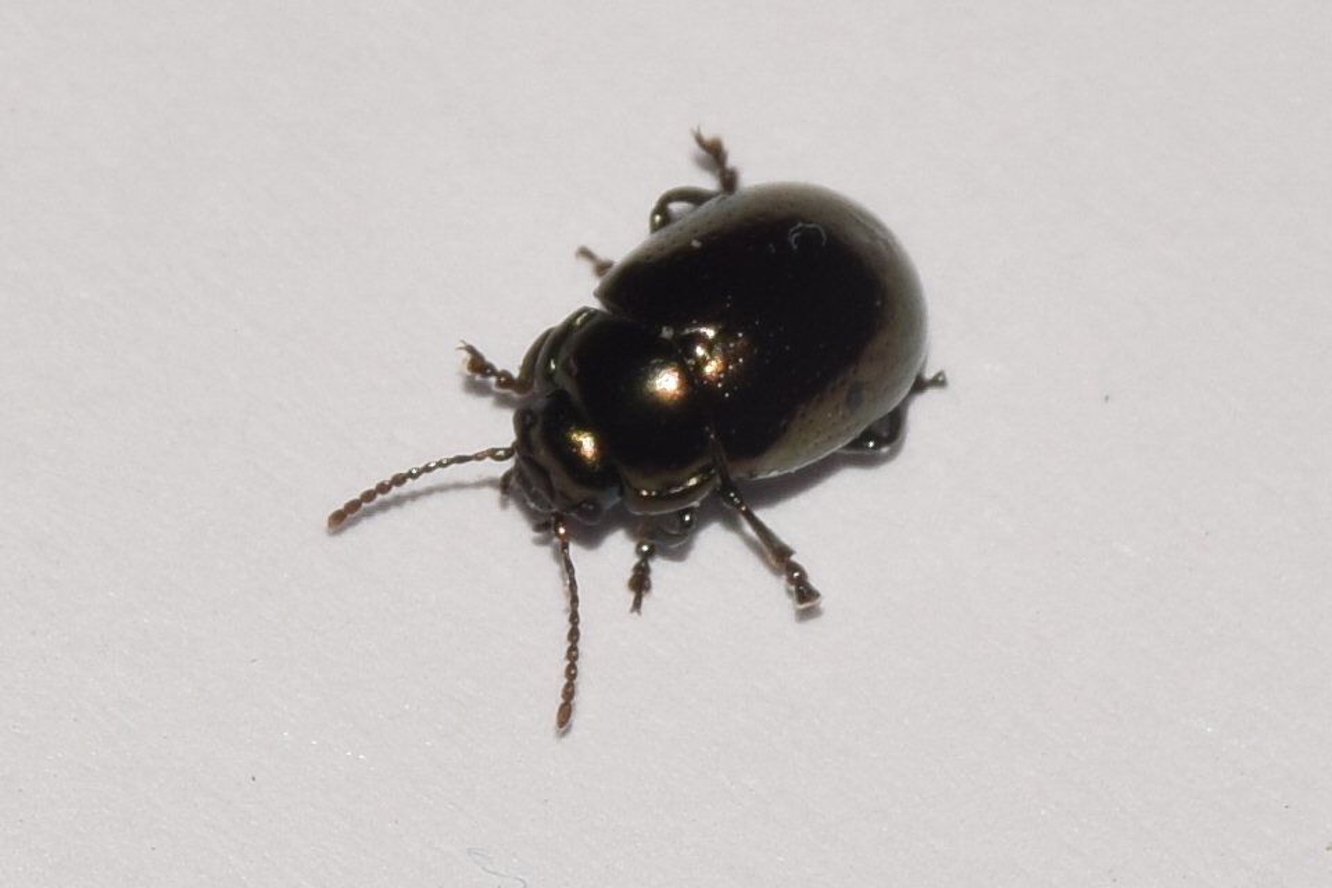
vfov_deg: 6.5
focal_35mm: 210
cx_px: 666
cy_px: 444
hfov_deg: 9.8
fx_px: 7769
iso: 100
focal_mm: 140
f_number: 14
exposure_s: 1/200
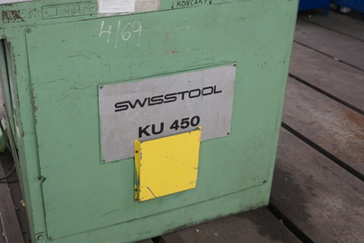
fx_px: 435
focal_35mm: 43
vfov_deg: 30.8
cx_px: 111
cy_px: 68
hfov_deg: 44.5
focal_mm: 16
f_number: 3.5
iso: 1600
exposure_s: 1/160
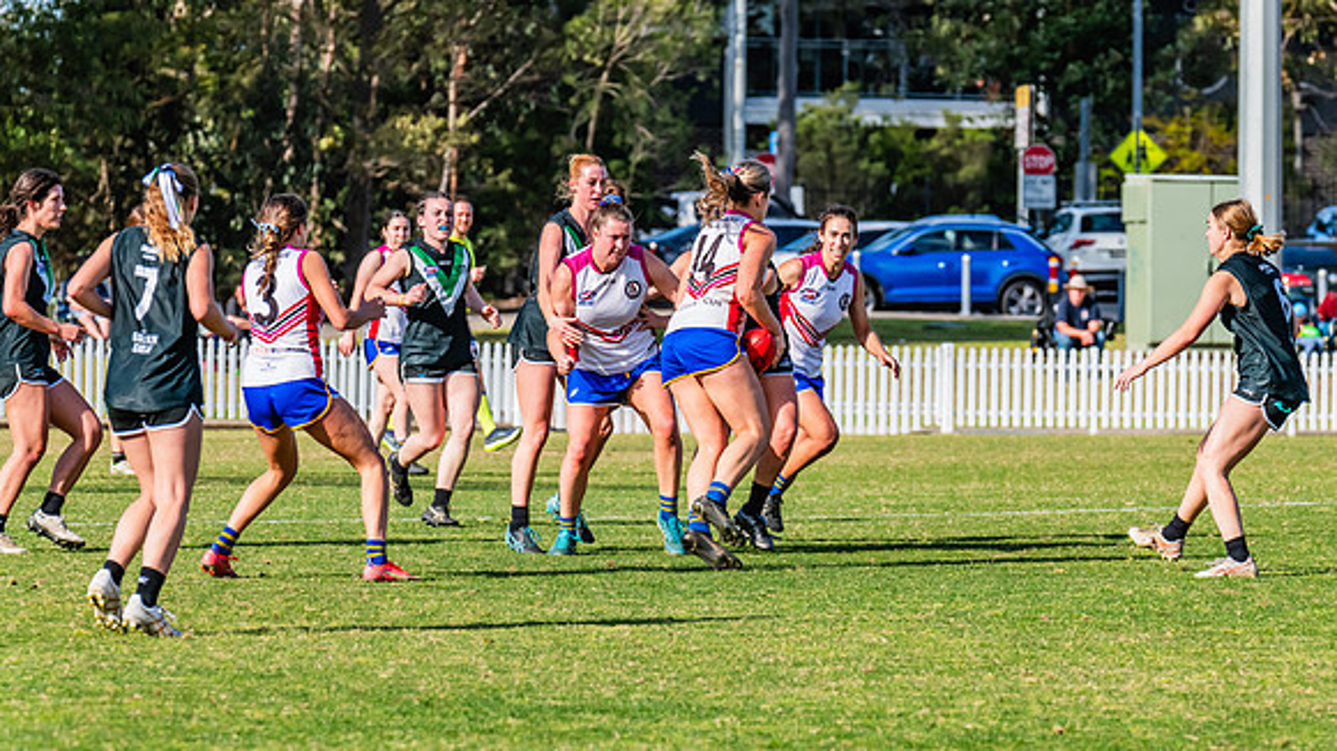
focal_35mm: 314
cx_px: 681
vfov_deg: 3.9
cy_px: 400
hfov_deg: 6.9
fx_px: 11118
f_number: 10
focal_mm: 290
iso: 800
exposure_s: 1/1600
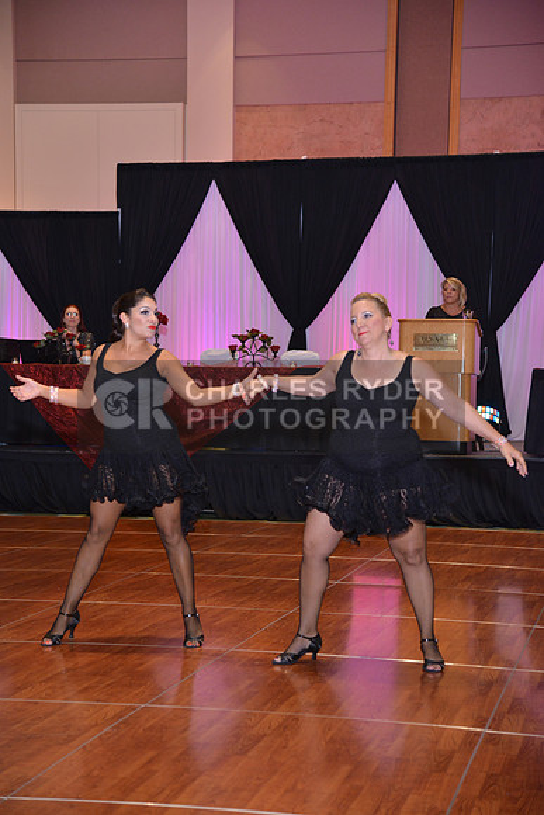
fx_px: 1495
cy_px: 408
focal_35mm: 66
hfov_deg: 20.6
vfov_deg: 30.5
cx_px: 272
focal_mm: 66
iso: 1250
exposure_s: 1/250
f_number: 4
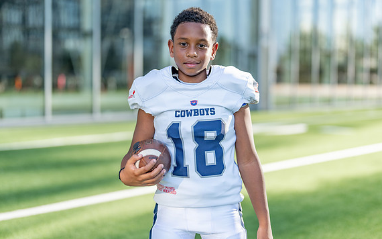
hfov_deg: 34.5
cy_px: 109
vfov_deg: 22.0
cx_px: 201
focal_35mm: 59
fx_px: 614
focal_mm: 50
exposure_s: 1/2000
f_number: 1.2
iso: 100
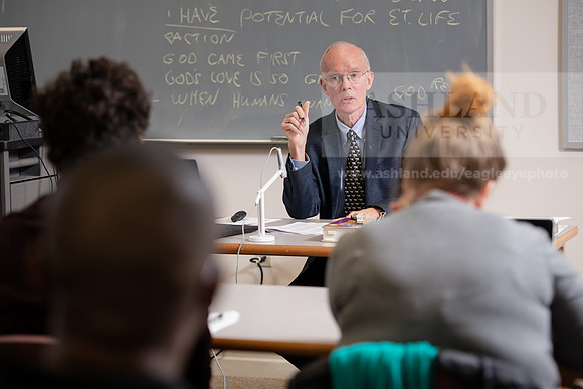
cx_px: 292
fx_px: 1652
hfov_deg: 20.0
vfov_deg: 13.4
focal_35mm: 102
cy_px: 194
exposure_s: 1/200
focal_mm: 102
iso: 640
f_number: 3.2
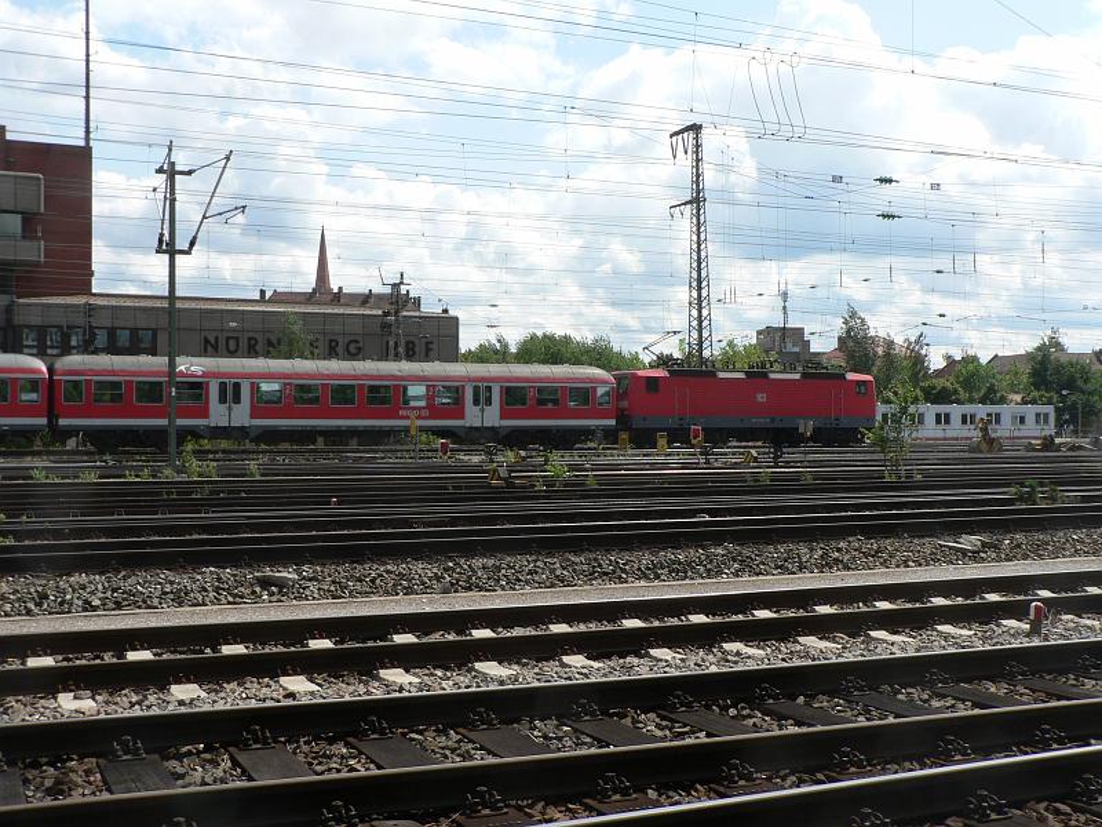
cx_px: 551
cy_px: 414
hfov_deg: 42.1
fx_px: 1433
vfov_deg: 32.2
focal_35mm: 45
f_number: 5.6
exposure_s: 1/500
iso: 80
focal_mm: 7.5
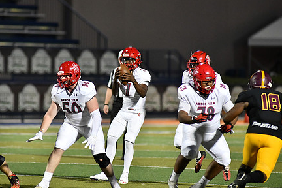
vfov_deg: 3.4
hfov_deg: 5.1
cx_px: 103
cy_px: 91
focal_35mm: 403
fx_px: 3157
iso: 5600
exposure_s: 1/1250
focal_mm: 300
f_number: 4
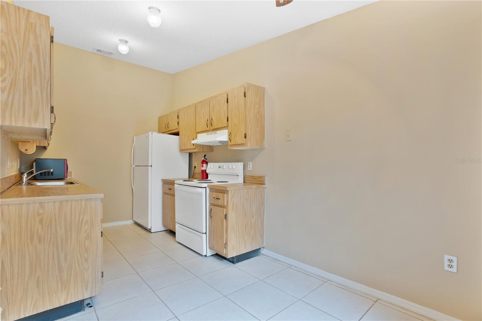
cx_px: 241
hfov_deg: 96.7
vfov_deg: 73.7
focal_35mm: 16
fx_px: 214
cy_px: 160
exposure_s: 1/2
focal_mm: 16
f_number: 7.1
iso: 800
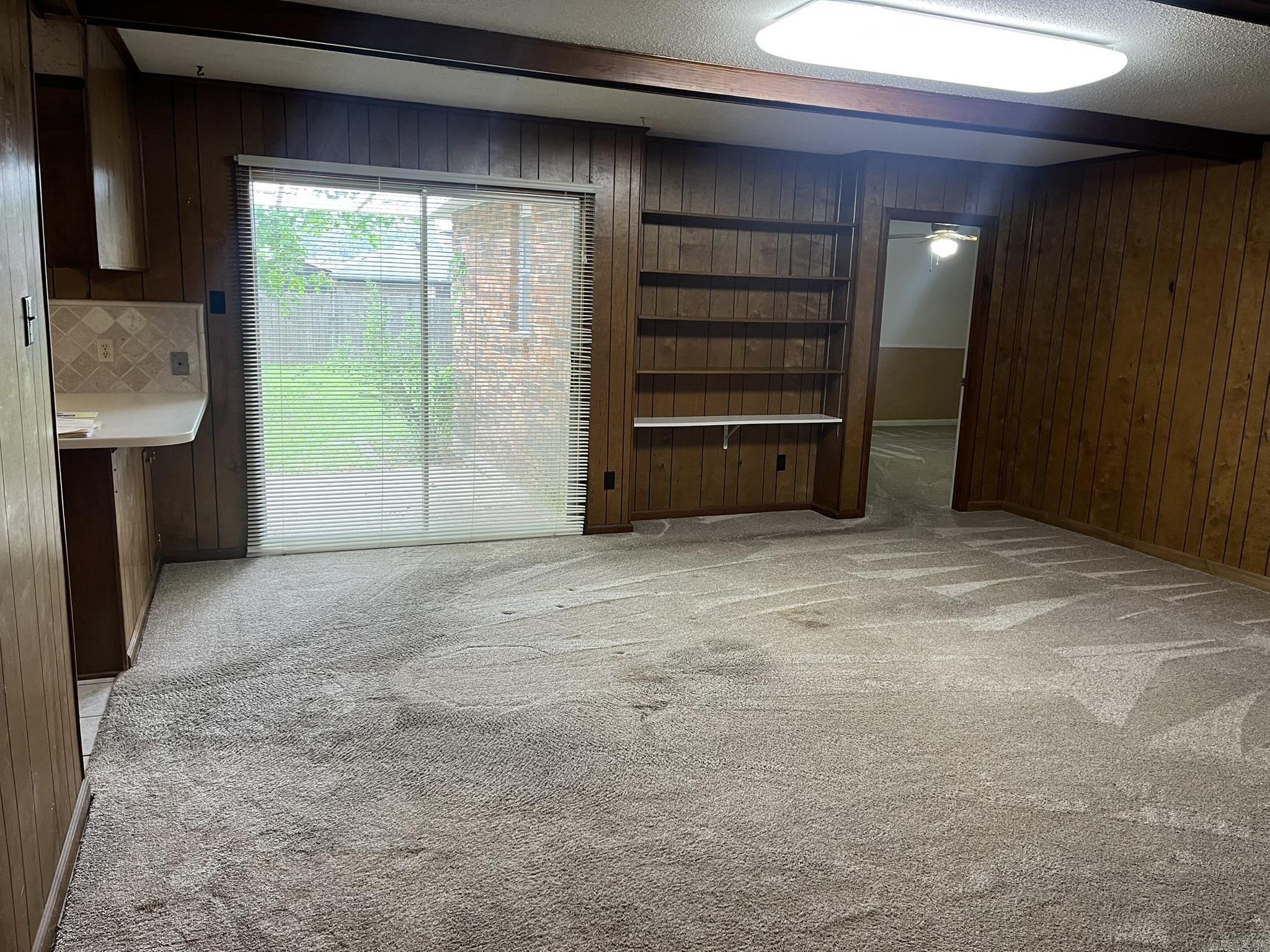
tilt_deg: -11.1
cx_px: 635
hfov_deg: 67.3
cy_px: 476
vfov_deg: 53.1
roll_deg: -1.4
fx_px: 954
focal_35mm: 26
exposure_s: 1/60
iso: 100
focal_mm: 5.1
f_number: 1.6
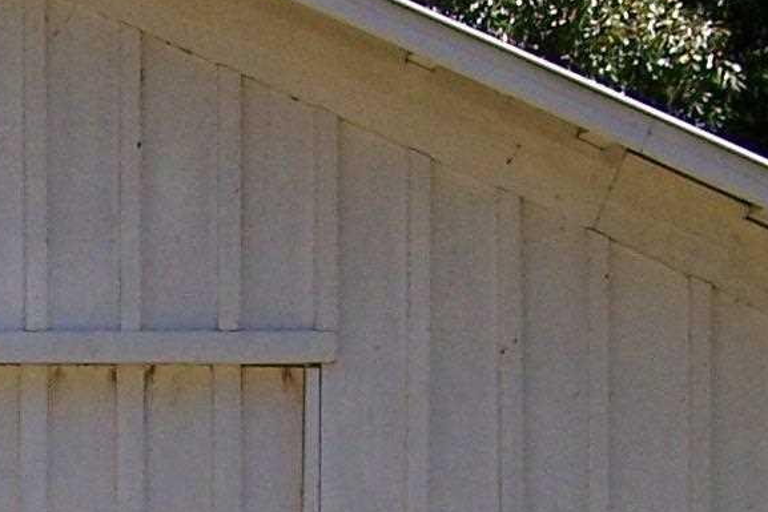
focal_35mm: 194
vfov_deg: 7.0
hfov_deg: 10.4
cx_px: -134
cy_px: 762
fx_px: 4139
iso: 80
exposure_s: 1/800
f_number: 2.8
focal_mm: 6.3
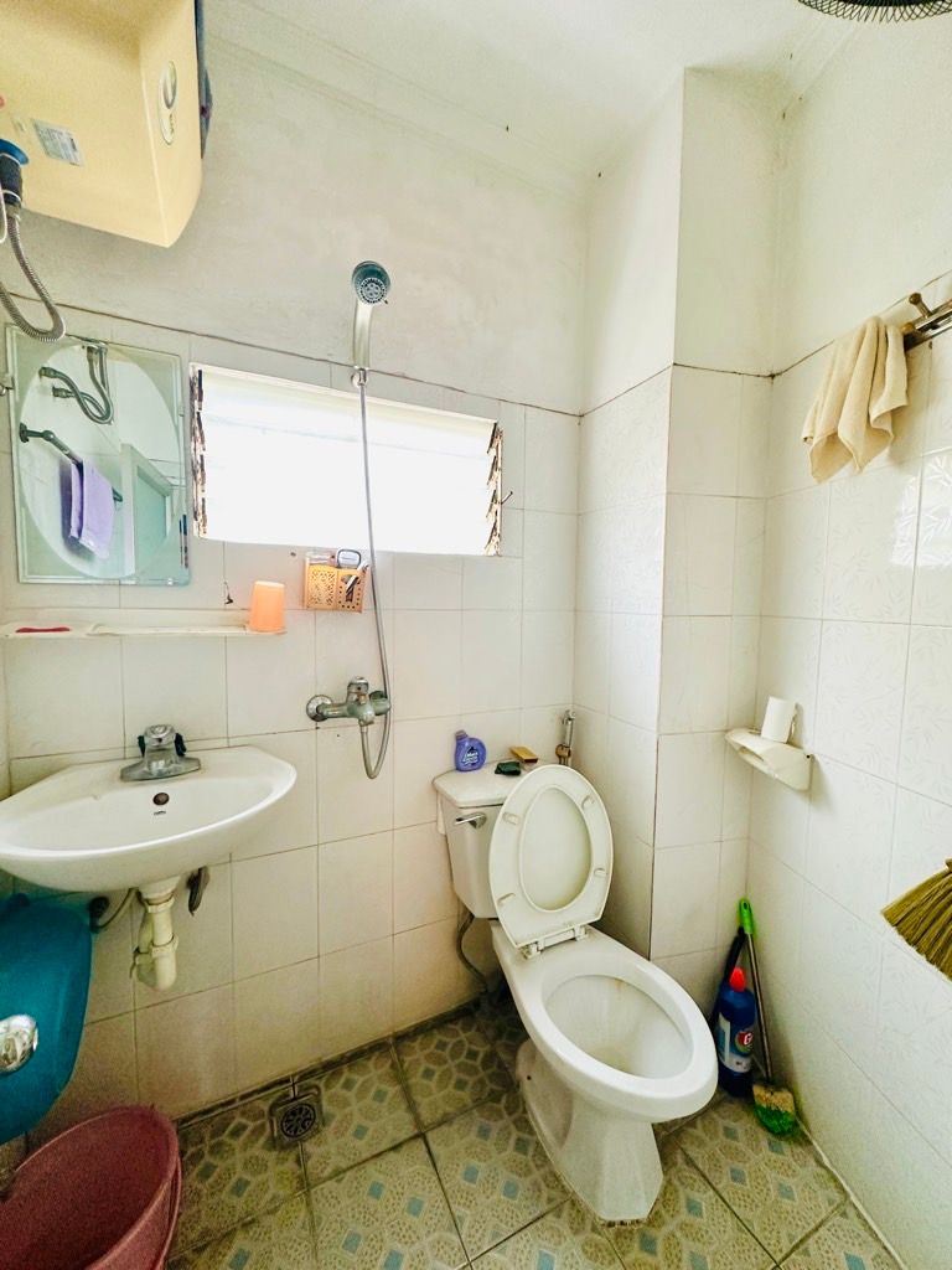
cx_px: 476
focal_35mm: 14
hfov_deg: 85.7
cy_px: 635
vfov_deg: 102.1
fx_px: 513
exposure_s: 1/50
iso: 250
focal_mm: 2.22
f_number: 2.2
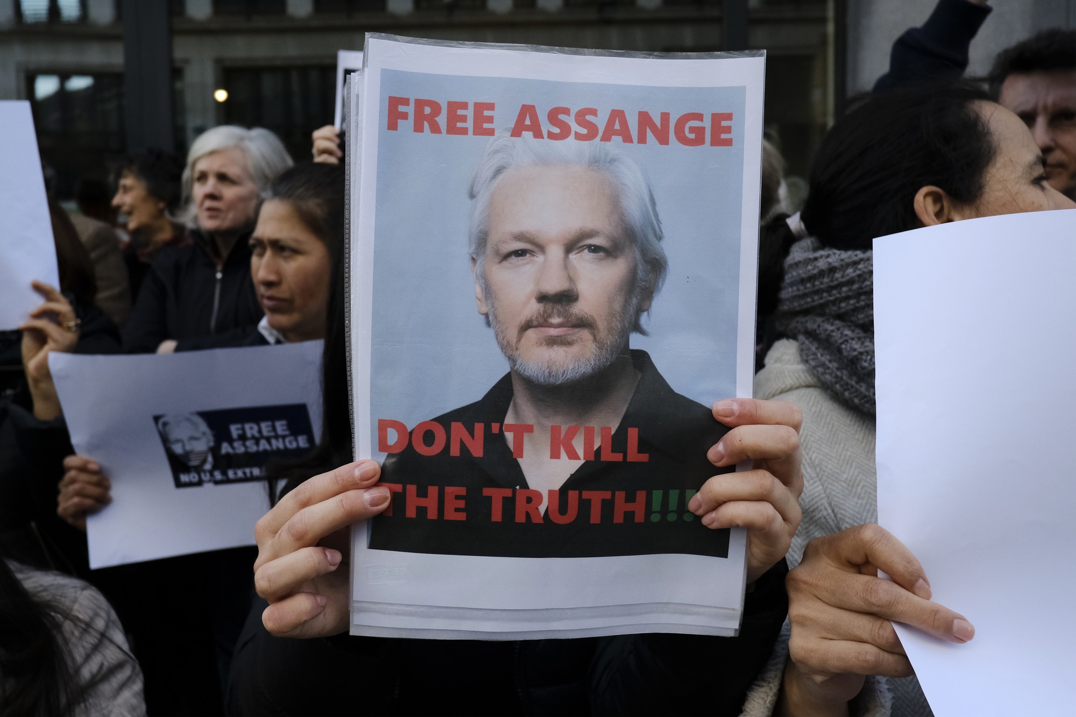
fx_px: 807
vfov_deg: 47.9
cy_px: 358
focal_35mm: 27
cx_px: 538
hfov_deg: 67.4
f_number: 5
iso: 1600
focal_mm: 18
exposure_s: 1/1250
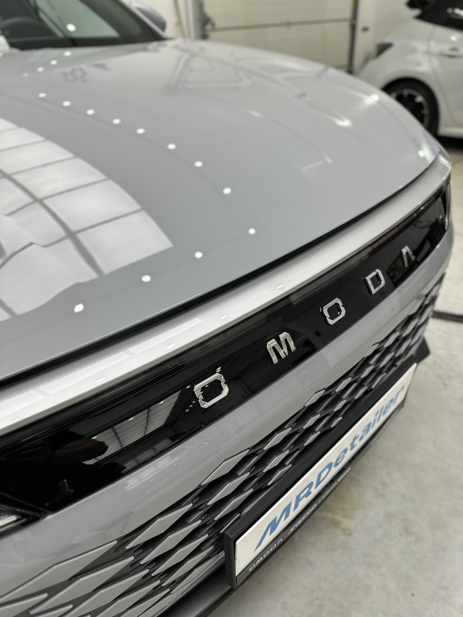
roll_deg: +2.5
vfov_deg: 71.6
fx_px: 428
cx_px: 232
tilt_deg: -33.0
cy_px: 308
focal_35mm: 24
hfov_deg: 56.8
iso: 80
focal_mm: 6.86
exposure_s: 1/332
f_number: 1.78
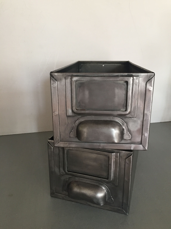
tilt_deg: -16.3
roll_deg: +0.3
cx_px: 86
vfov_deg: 61.7
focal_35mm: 29
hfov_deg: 48.2
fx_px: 191
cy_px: 114
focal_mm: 4.15
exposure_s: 1/33
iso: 200
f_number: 2.2
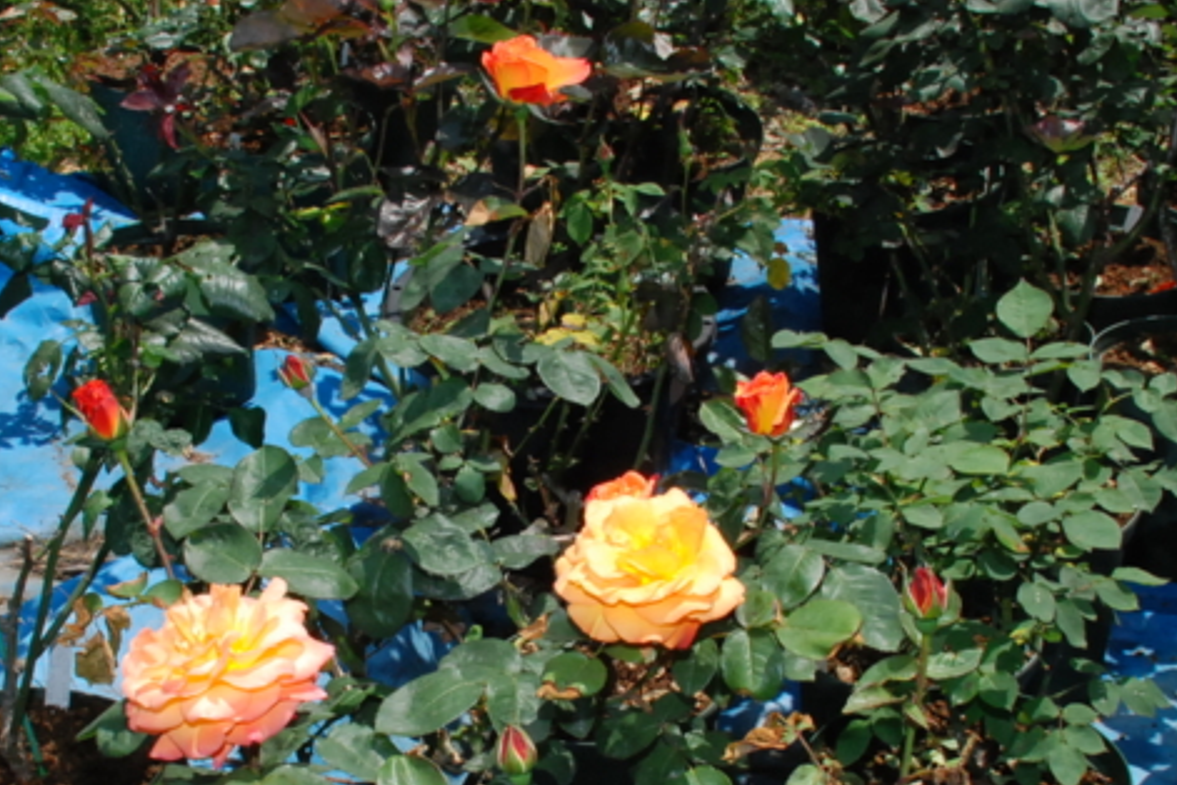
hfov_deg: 31.4
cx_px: 487
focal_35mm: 64
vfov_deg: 21.0
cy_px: 628
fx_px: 2087
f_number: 25
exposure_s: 1/200
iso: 800
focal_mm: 25
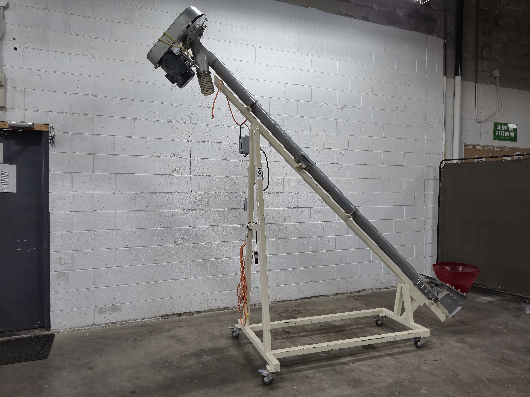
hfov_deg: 73.9
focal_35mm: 23
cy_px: 198
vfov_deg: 58.9
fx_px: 352
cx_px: 265
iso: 64
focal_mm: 5.4
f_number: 1.8
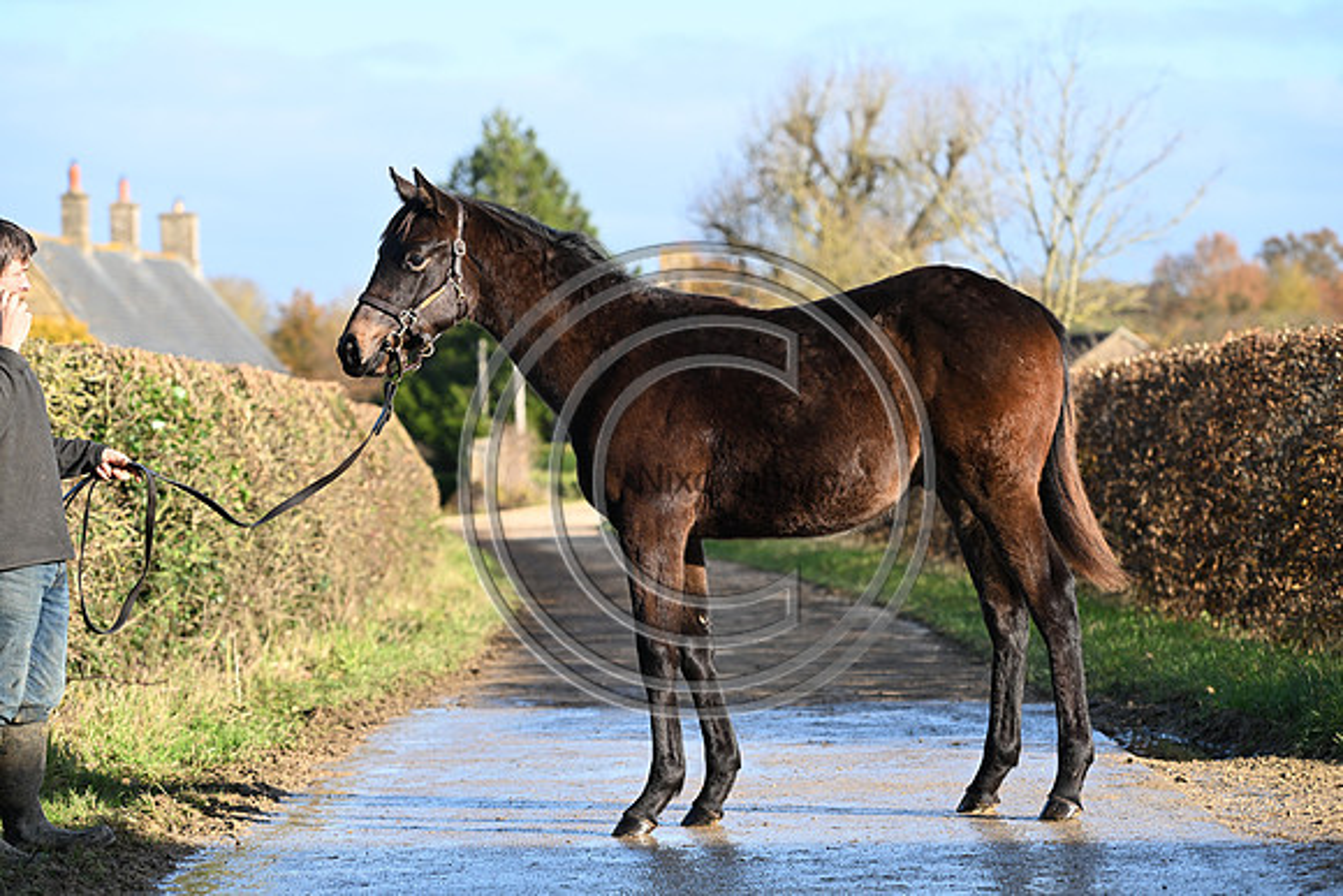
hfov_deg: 17.6
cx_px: 672
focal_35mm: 116
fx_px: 4328
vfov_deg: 11.8
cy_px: 448
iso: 360
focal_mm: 116
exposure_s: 1/1000
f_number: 4.5
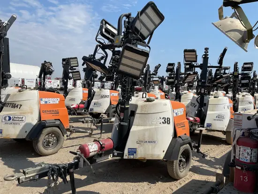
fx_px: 194
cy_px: 97
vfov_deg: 53.1
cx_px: 129
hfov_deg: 67.3
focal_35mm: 26
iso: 50
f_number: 1.6
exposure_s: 1/7299
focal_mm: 4.2
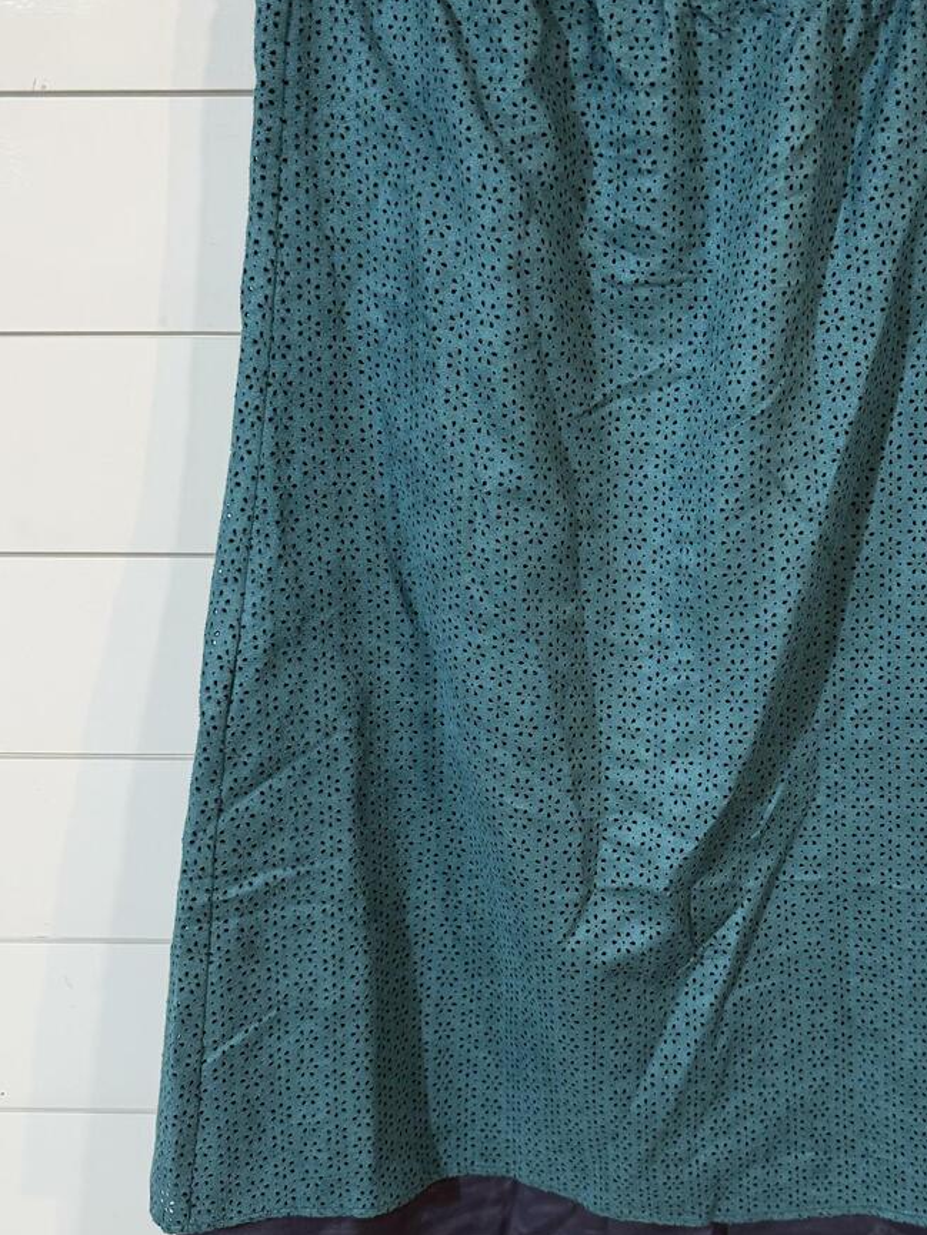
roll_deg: -0.4
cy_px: 627
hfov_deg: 37.9
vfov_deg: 50.1
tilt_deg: -16.1
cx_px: 667
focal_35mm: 37
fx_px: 1321
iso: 160
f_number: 1.78
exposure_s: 1/60
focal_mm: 6.76
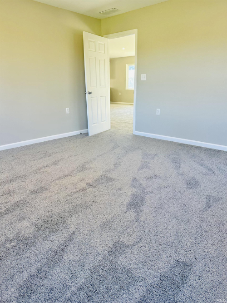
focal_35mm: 24
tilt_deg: -17.8
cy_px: 152
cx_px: 114
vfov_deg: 71.6
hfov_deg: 56.8
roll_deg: -0.7
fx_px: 210
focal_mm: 6.86
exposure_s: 1/120
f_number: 1.78
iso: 125
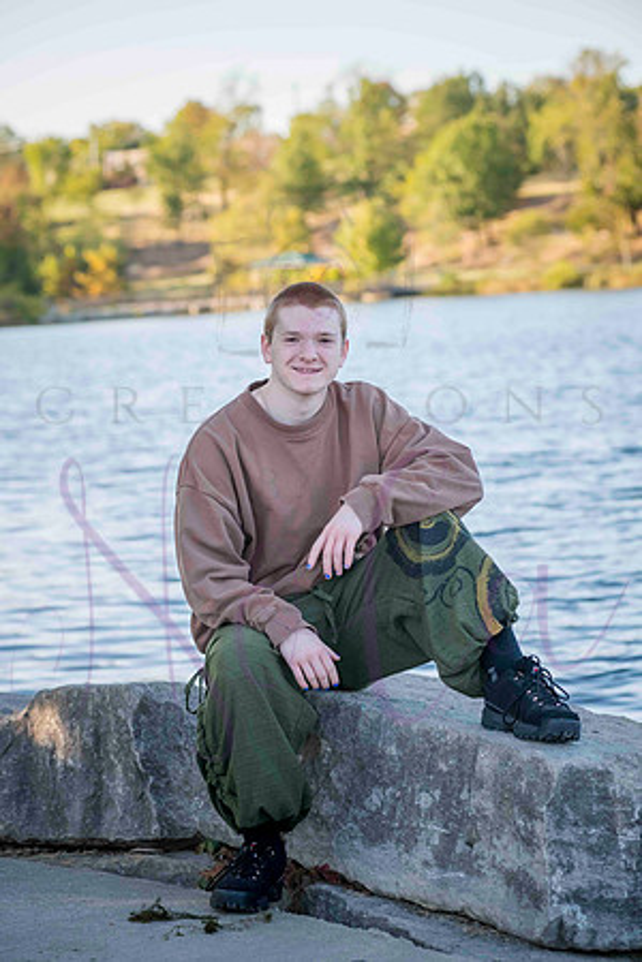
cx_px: 321
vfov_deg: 20.4
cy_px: 481
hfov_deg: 13.7
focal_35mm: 100
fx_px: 2675
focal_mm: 100
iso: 400
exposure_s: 1/640
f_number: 5.6
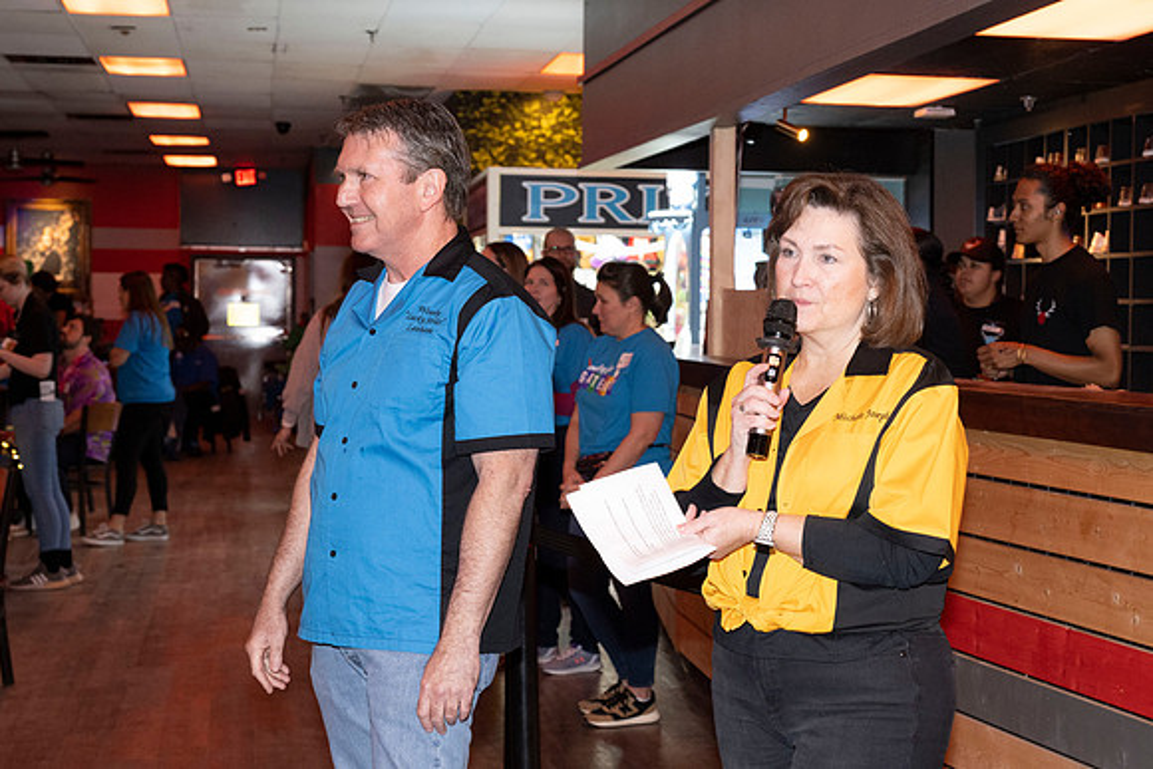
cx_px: 799
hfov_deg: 30.6
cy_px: 384
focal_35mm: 65
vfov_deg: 20.9
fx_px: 2086
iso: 1600
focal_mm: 47
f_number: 5.6
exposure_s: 1/60
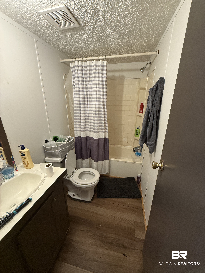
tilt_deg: -18.4
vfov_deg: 102.1
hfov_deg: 85.7
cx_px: 102
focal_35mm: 14
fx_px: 111
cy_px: 136
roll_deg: -0.9
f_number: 2.2
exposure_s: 1/60
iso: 320
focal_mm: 2.22
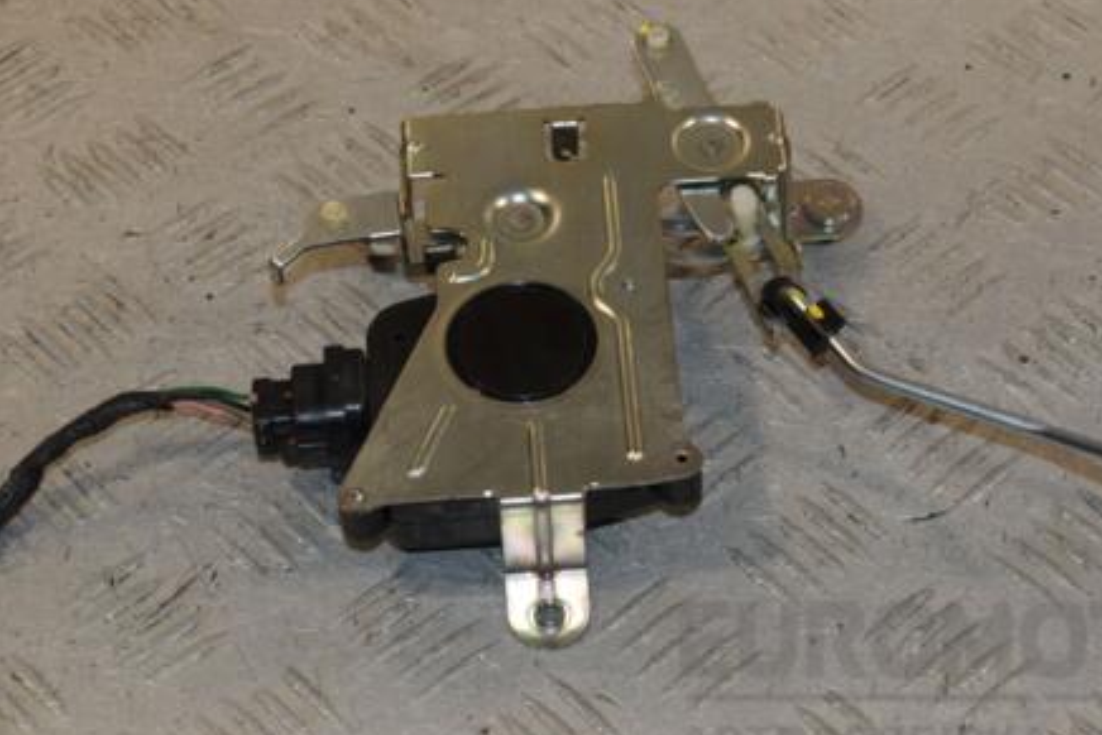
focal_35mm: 99
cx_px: 632
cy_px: 303
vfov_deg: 13.8
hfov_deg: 20.6
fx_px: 3031
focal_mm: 48
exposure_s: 1/200
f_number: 10
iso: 800
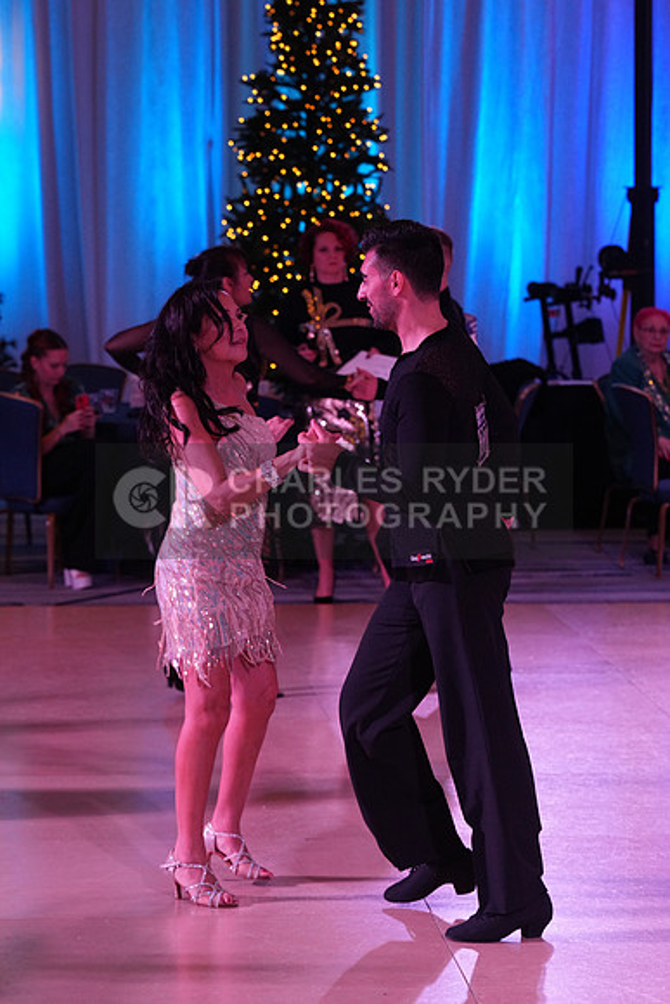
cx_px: 335
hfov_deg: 9.6
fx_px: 3989
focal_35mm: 143
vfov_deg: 14.3
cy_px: 502
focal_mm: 143
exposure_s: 1/200
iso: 2500
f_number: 6.3
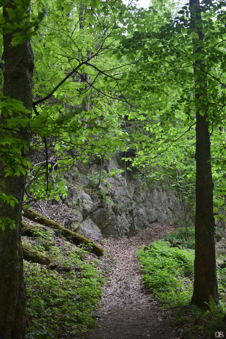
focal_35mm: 38
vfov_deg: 51.3
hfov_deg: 35.5
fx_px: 353
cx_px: 113
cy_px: 170
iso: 100
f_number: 4
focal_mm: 25
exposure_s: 1/60
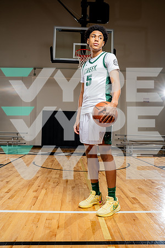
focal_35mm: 30
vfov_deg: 61.9
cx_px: 82
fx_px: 206
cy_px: 124
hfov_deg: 43.6
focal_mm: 30
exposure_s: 1/250
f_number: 7.1
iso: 250
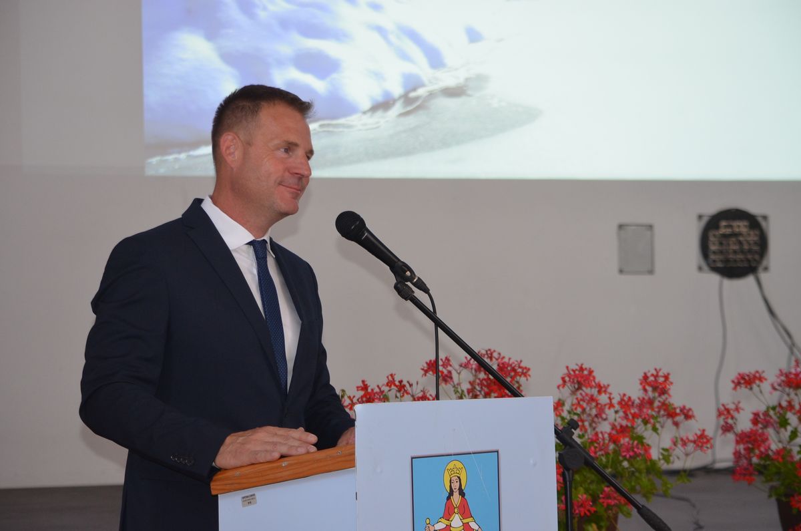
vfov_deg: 12.6
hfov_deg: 19.0
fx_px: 2398
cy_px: 266
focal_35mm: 108
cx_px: 400
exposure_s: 1/60
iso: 900
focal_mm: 72
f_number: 4.5
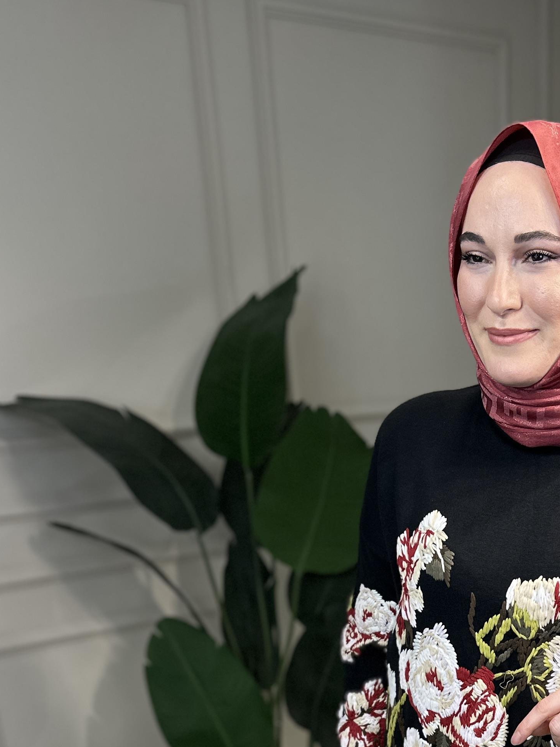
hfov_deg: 27.6
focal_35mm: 50
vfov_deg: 34.3
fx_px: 1078
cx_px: 544
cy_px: 771
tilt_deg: -23.1
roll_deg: +0.2
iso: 80
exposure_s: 1/1019
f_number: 1.78
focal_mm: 6.86
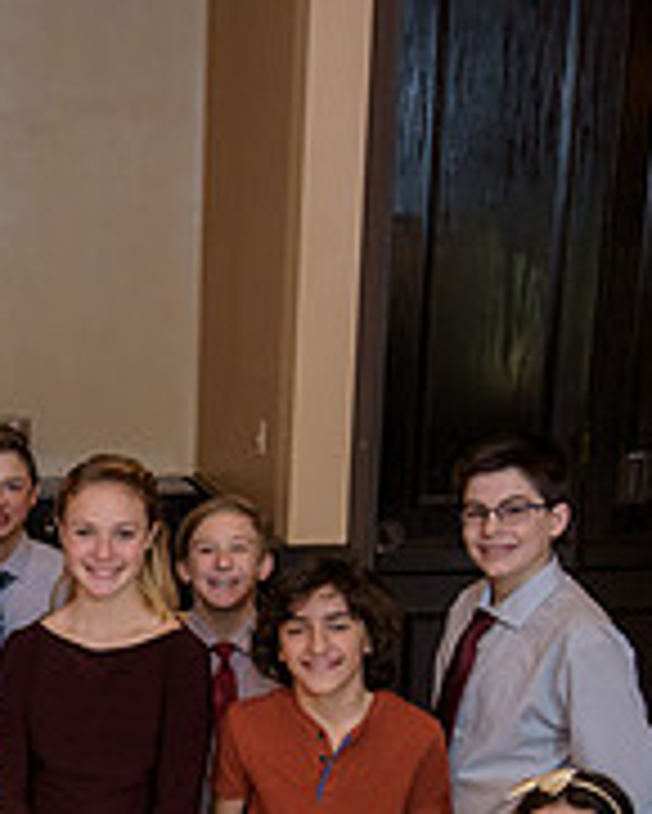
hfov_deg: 20.4
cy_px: 758
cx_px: -54
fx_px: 1735
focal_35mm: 72
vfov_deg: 25.4
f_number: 4
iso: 1600
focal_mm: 24
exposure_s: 1/125
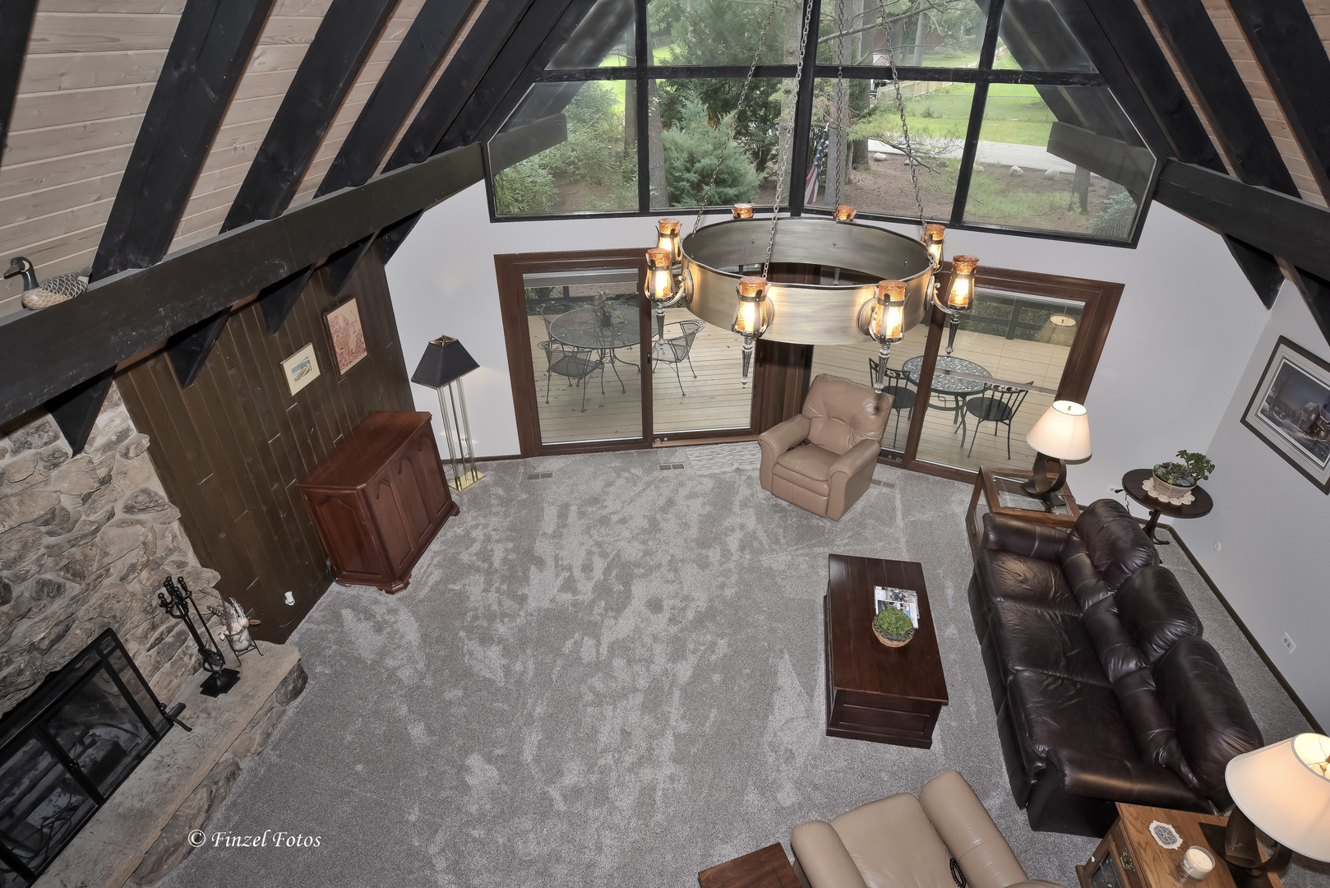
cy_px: 444
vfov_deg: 67.4
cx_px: 665
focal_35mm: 18
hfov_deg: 90.0
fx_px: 665
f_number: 8
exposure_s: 1/60
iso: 400
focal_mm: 18
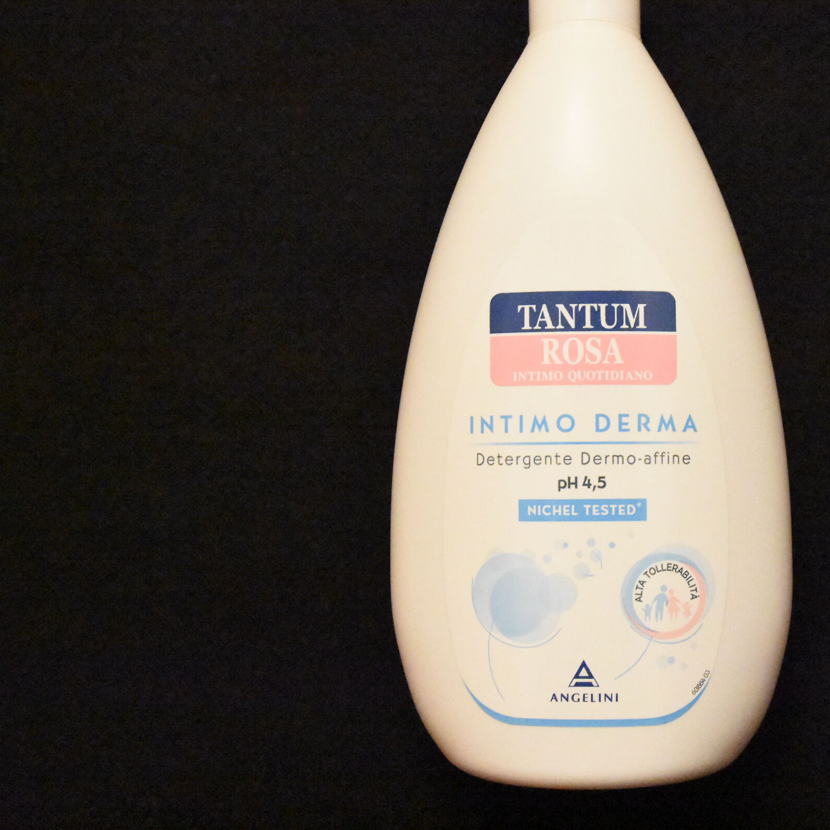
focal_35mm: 46
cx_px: 596
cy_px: 414
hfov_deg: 36.2
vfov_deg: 36.8
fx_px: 1248
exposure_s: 1/60
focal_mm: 24
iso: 25600
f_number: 8
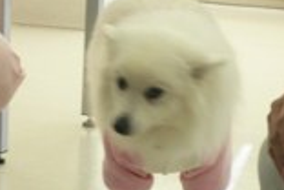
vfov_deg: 6.4
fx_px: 1696
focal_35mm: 215
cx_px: 146
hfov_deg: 9.6
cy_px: 117
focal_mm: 14
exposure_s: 1/30
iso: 100
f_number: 4.6
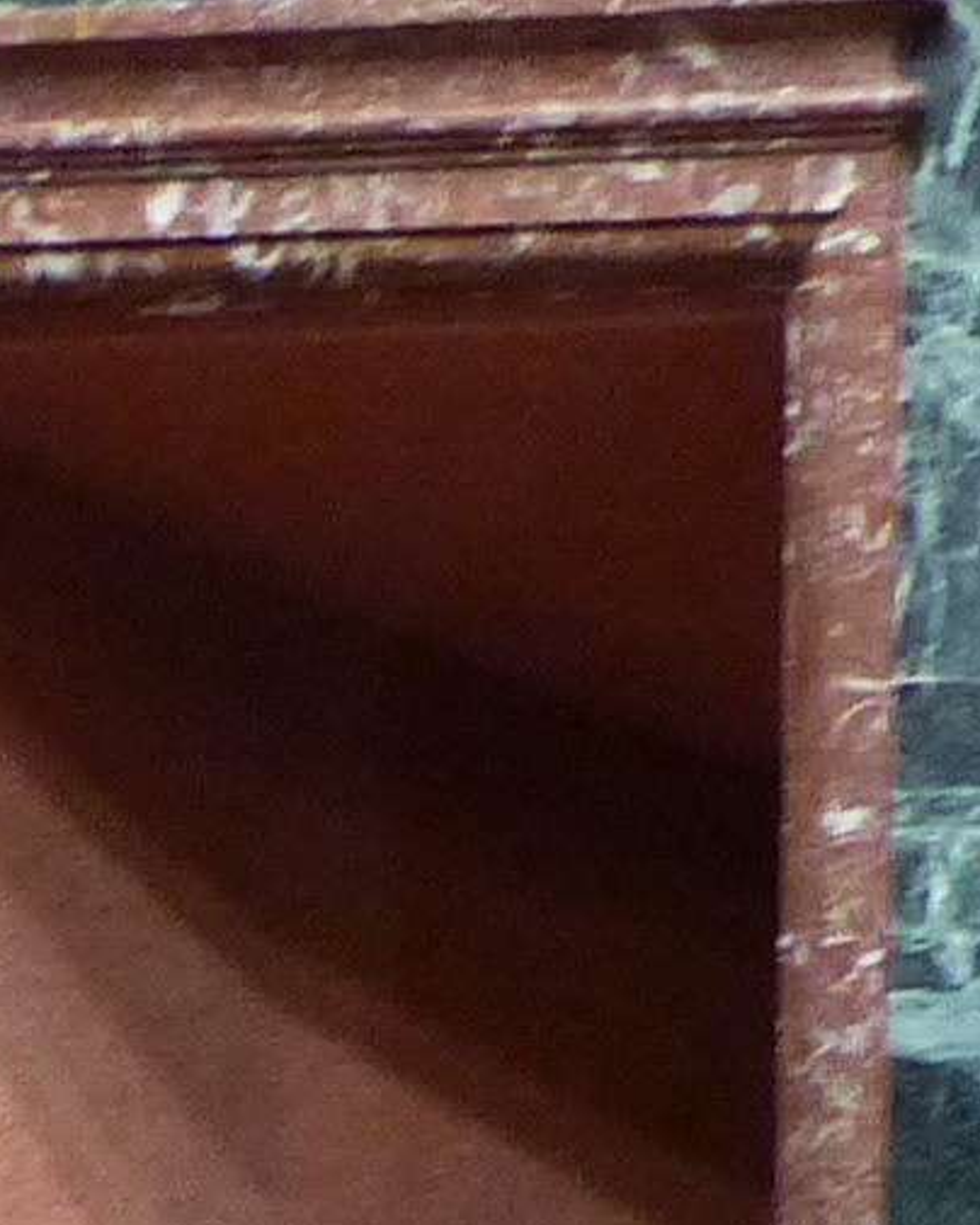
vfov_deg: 5.9
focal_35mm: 325
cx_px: -1307
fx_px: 11783
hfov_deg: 4.7
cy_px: 2084
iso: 400
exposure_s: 1/13
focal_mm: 7.6
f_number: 2.8
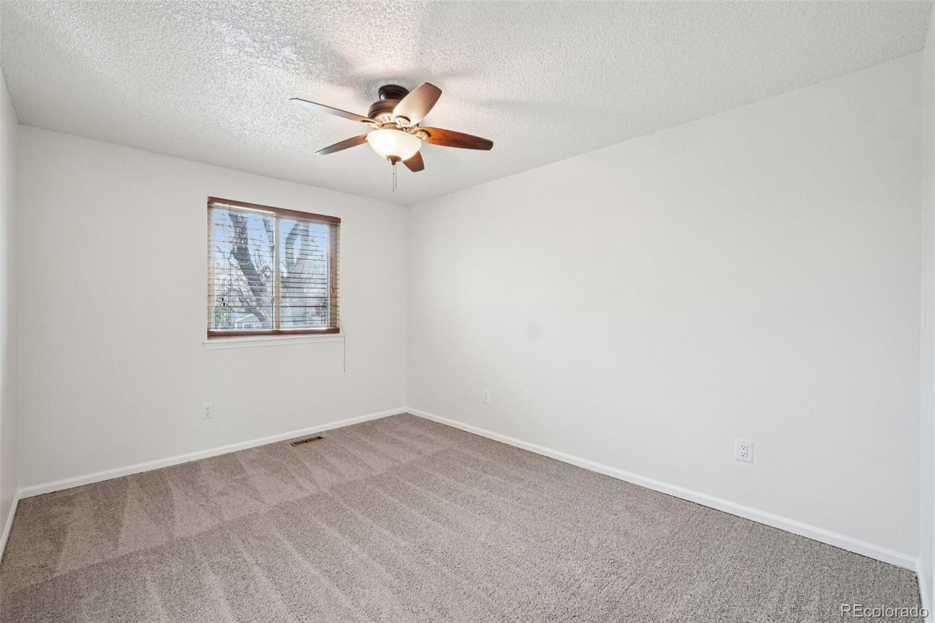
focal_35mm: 15
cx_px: 468
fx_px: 389
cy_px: 312
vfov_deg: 77.3
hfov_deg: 100.4
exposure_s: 1/6
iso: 800
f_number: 8
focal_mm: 10
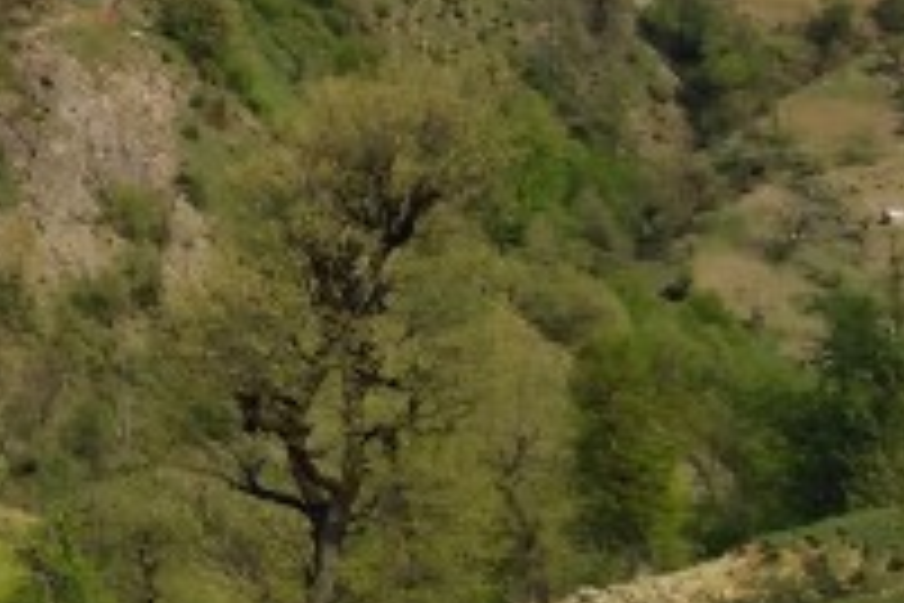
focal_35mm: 78
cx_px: -232
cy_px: -220
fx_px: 1959
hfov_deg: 23.4
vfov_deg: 16.4
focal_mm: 3.59
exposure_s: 1/2085
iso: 101
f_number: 1.8
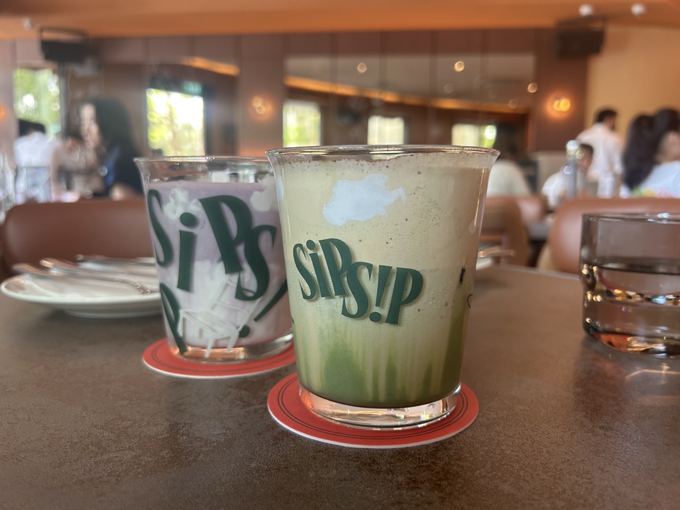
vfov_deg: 53.1
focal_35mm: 26
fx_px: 511
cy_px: 255
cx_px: 340
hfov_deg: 67.3
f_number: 1.5
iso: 125
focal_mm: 5.7
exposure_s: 1/67
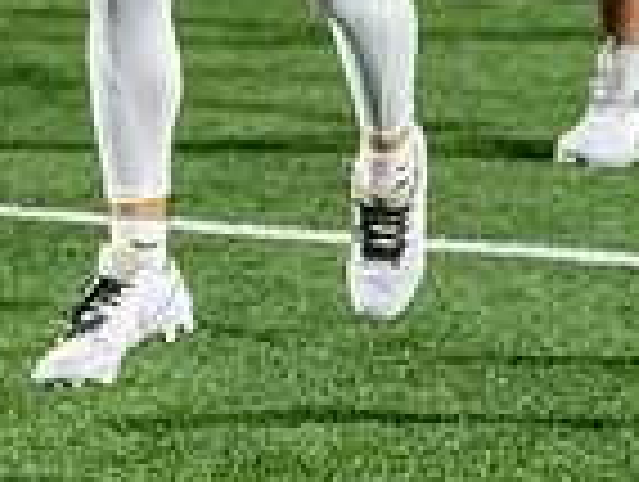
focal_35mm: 363
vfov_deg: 4.1
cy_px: -487
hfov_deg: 5.4
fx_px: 6712
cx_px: -277
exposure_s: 1/1000
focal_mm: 70
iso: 3200
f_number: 2.8
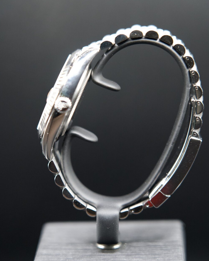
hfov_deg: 13.0
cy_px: 149
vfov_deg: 16.2
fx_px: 920
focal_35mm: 119
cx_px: 104
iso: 5000
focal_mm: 105
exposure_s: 1/160
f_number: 4
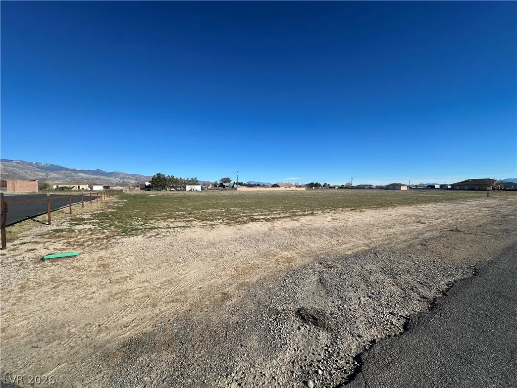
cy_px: 194
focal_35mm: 14
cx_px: 258
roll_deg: +0.8
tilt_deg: -1.4
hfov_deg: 102.1
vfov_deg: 85.7
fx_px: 209
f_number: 2.2
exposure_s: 1/3125
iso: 50
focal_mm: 2.22
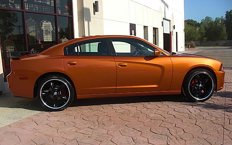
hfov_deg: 50.4
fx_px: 247
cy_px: 83
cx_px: 117
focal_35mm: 39
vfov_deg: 32.7
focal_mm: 6.3
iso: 50
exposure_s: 1/125
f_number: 7.9
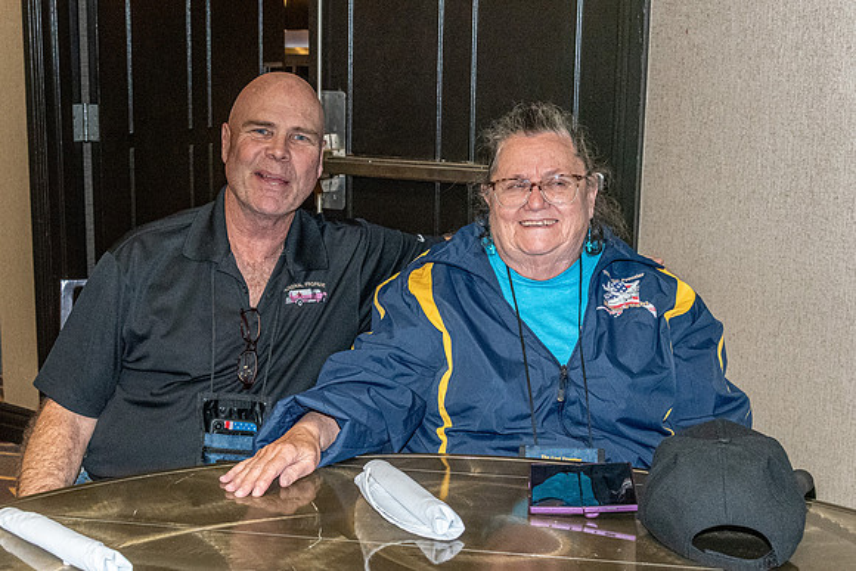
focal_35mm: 51
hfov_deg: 38.3
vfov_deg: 26.4
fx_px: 1217
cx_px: 291
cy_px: 268
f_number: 6.3
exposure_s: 1/125
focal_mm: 38
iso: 6400
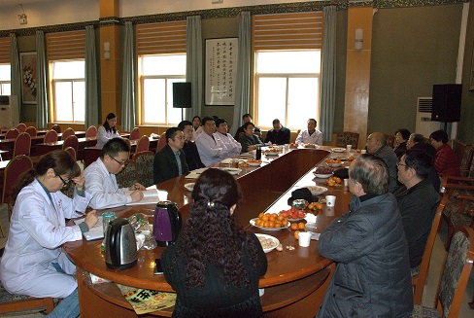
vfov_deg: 48.1
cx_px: 237
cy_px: 159
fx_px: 356
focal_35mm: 27
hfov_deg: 67.3
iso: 2500
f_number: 6.3
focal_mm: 18
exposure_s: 1/100
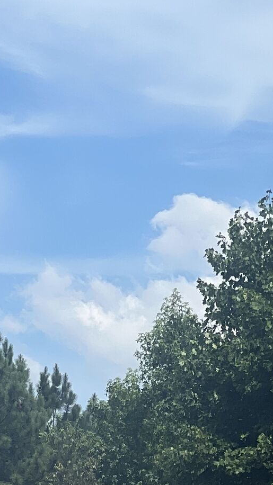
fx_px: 2716
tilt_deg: +5.8
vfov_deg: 10.1
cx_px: -55
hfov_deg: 5.7
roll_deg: +0.7
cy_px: 554
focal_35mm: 211
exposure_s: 1/747
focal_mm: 9
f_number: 2.8
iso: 32
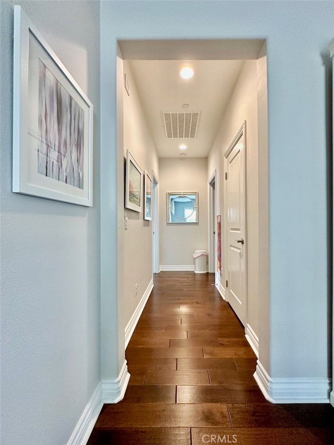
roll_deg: -0.4
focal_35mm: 14
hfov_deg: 85.7
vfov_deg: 102.1
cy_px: 222
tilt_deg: +0.6
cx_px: 167
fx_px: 180
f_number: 2.2
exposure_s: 1/120
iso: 320
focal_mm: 2.22
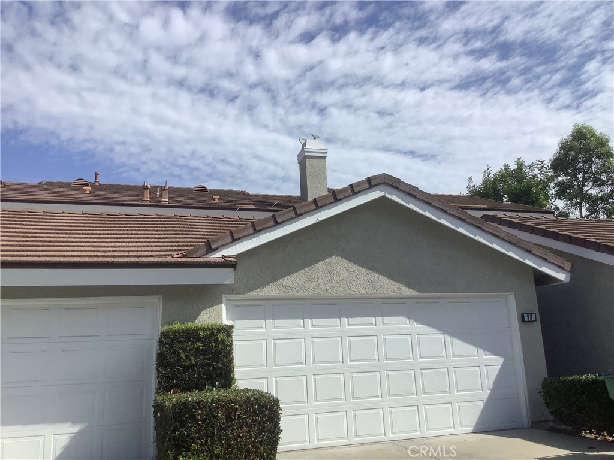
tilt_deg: +11.2
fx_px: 550
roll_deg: +3.2
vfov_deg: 45.4
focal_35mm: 31
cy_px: 230
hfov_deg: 58.4
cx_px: 307
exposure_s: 1/2331
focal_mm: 3.3
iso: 25
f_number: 2.4
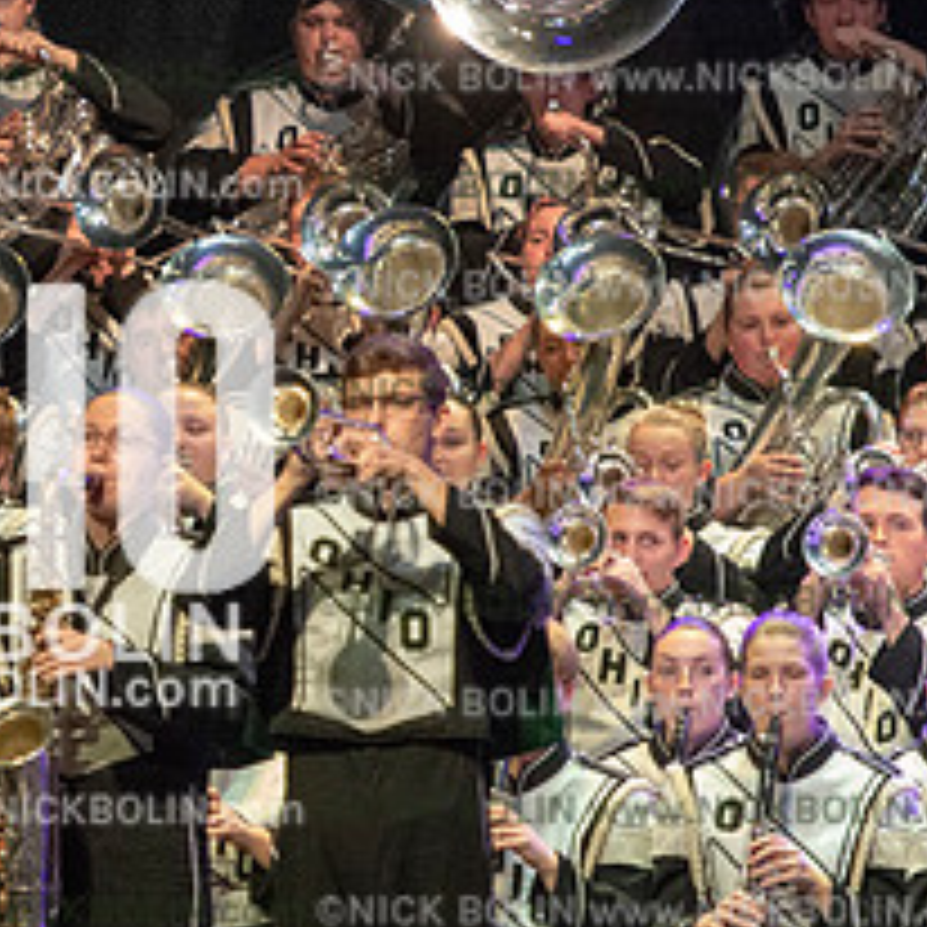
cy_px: 495
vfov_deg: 3.3
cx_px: -45
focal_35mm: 526
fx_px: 15937
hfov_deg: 3.3
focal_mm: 220
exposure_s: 1/320
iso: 8000
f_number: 5.6
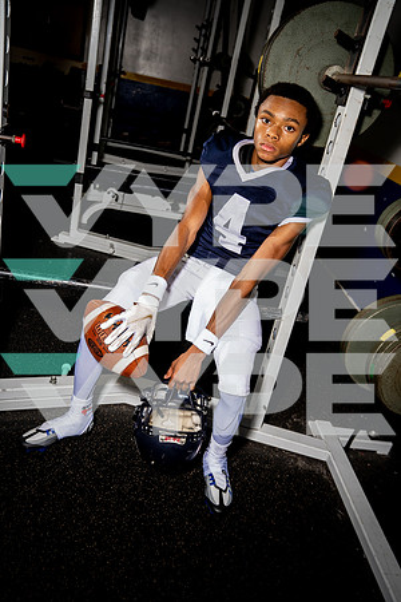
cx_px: 200
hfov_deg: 43.6
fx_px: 501
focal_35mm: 30
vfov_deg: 61.9
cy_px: 301
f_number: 4.5
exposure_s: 1/250
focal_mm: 30
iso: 200
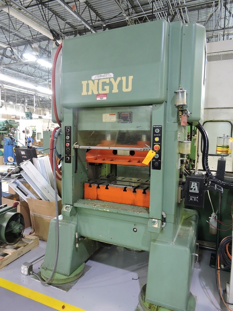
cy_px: 156
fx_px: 216
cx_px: 116
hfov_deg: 56.8
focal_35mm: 24
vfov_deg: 71.6
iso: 400
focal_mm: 4.3
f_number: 3.3
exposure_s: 1/10
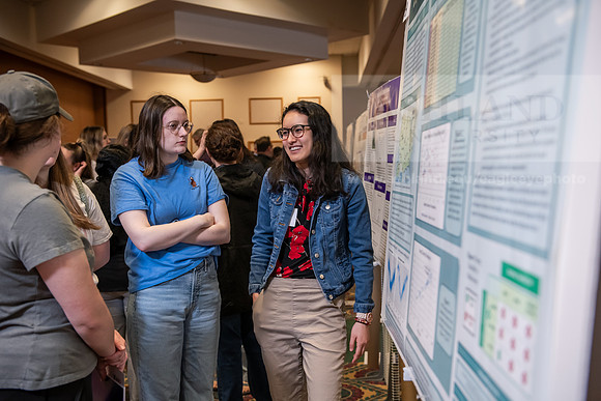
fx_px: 701
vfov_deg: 31.9
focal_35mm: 42
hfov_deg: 46.4
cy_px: 200
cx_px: 300
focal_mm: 42
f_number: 3.5
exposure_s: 1/200
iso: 1250
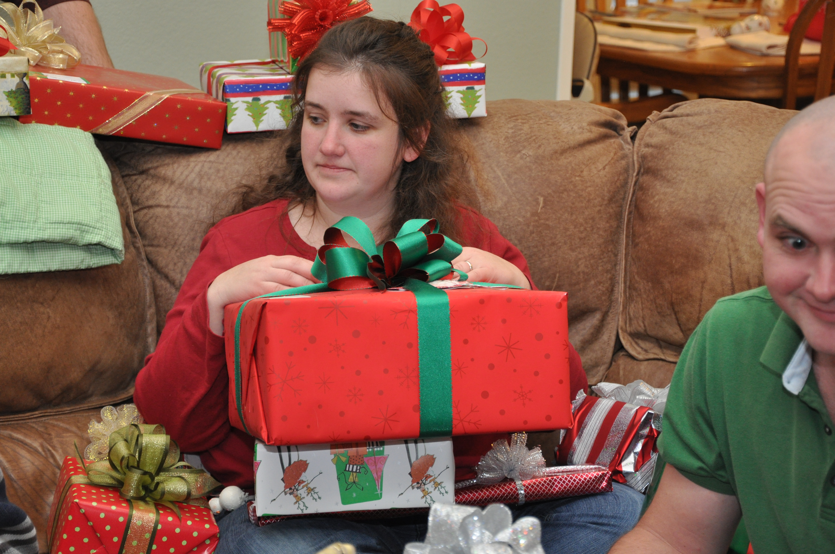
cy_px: 277
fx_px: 2432
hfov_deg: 19.5
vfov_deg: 13.0
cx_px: 418
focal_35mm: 105
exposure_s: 1/60
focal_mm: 70
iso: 800
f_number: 5.3
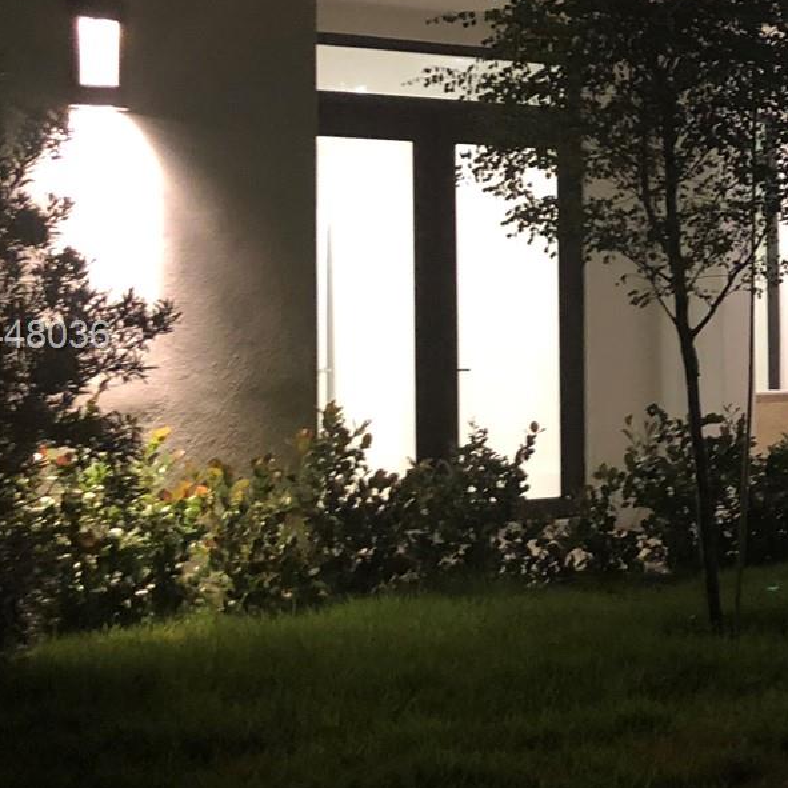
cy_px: 337
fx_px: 1726
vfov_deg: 25.7
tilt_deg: +1.2
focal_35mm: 67
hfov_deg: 23.3
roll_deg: +0.2
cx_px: 975
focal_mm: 4
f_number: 1.8
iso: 80
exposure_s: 1/5
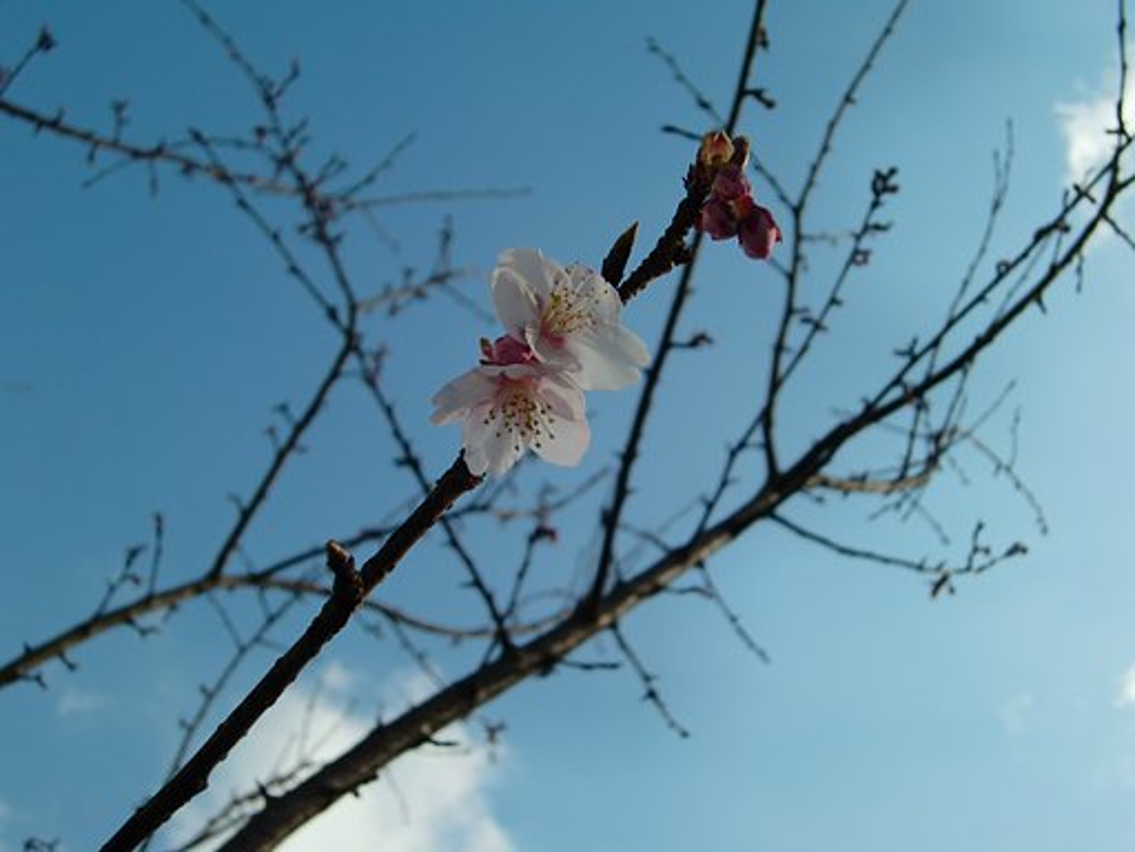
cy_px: 426
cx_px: 568
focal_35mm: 46
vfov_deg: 31.5
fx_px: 1508
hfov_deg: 41.2
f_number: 3.3
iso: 64
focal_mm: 8.2
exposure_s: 1/1000
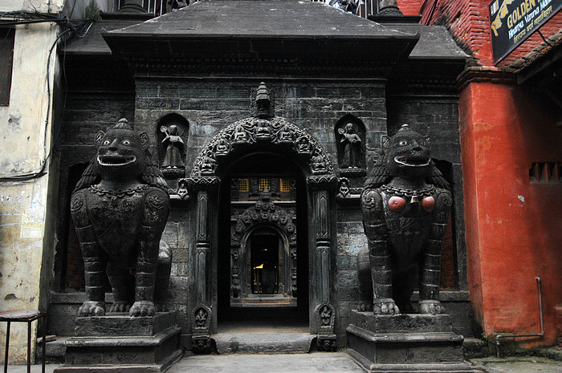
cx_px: 281
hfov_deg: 53.2
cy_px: 186
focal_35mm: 36
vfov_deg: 36.8
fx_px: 561
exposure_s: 1/320
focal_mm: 24
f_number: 4.5
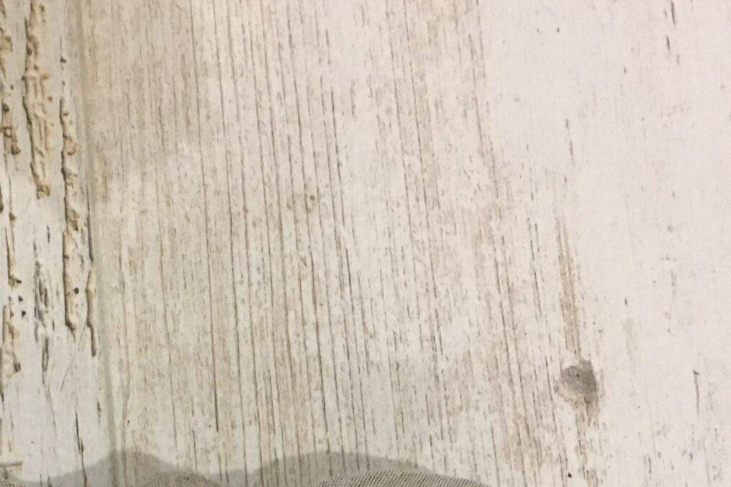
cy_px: 627
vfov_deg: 16.9
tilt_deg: -83.0
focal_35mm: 76
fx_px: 1543
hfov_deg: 26.3
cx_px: 184
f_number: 2.2
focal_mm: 4.15
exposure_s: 1/33
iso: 200
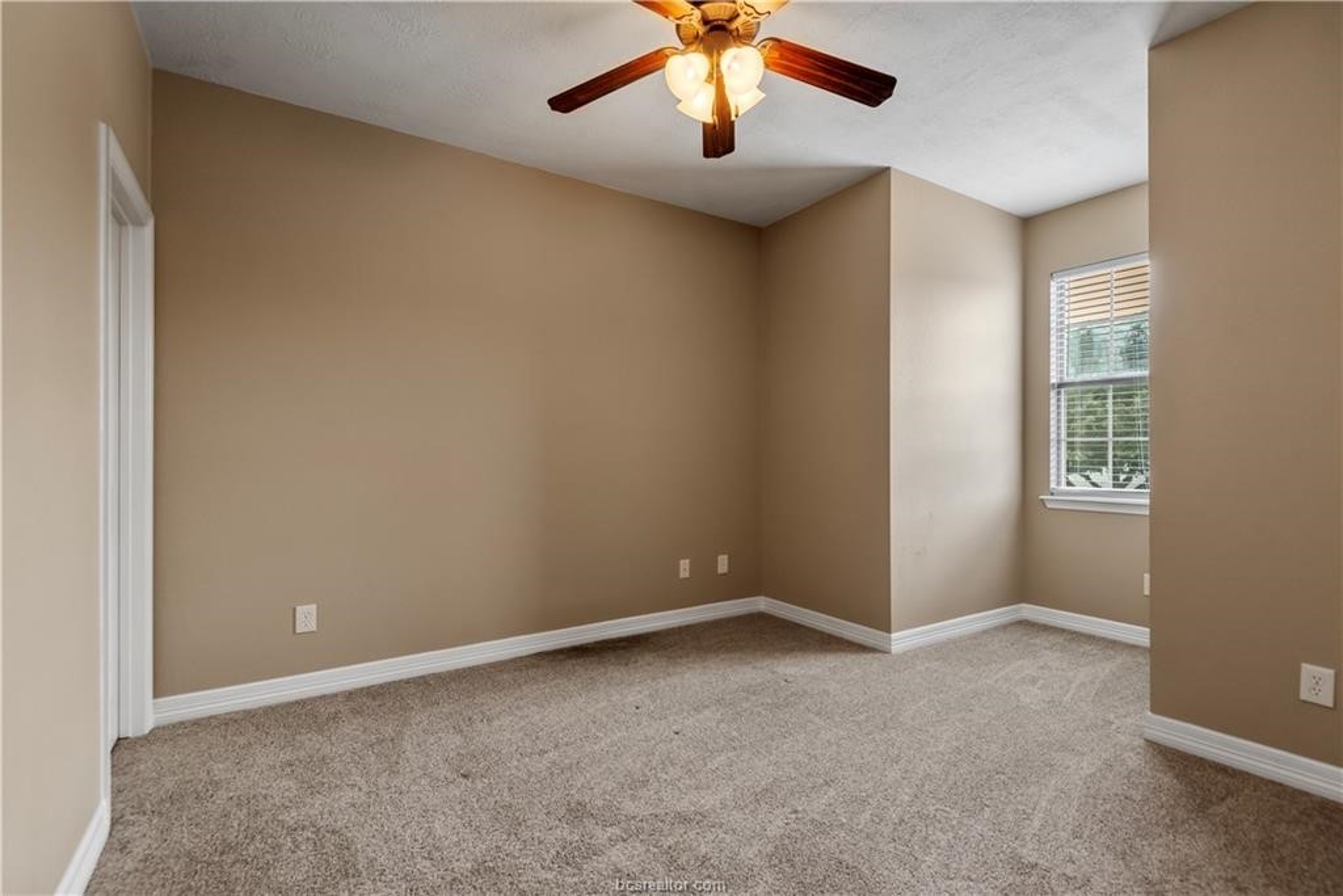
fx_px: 597
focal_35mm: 16
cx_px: 672
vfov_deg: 73.8
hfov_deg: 96.7
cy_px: 448
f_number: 7.1
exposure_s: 1/25
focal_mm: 16
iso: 800
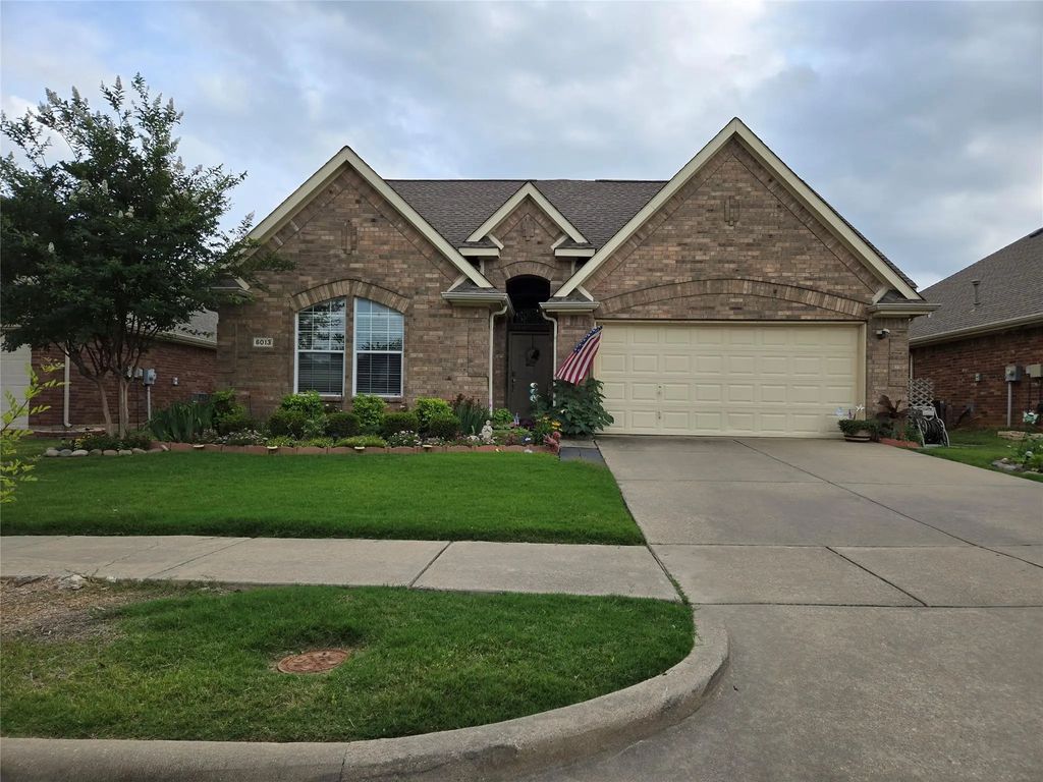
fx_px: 693
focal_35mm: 23
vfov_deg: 58.9
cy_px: 391
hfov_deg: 73.9
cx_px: 522
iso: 25
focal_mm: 5.4
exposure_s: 1/647
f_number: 1.8
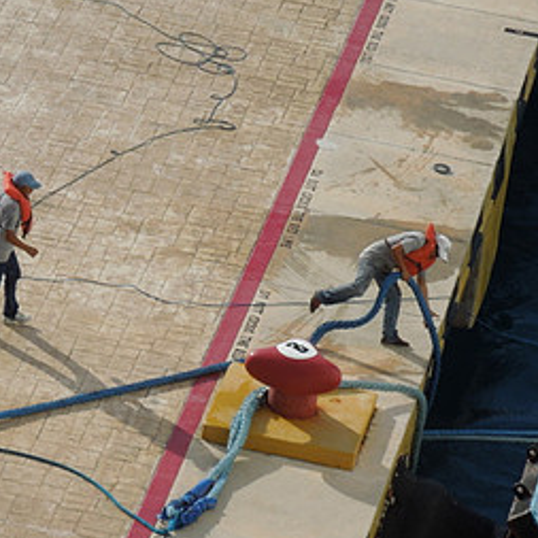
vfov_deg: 5.1
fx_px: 6049
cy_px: 301
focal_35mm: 344
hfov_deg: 5.1
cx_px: 189
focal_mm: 30.6
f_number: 5
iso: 100
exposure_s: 1/1000
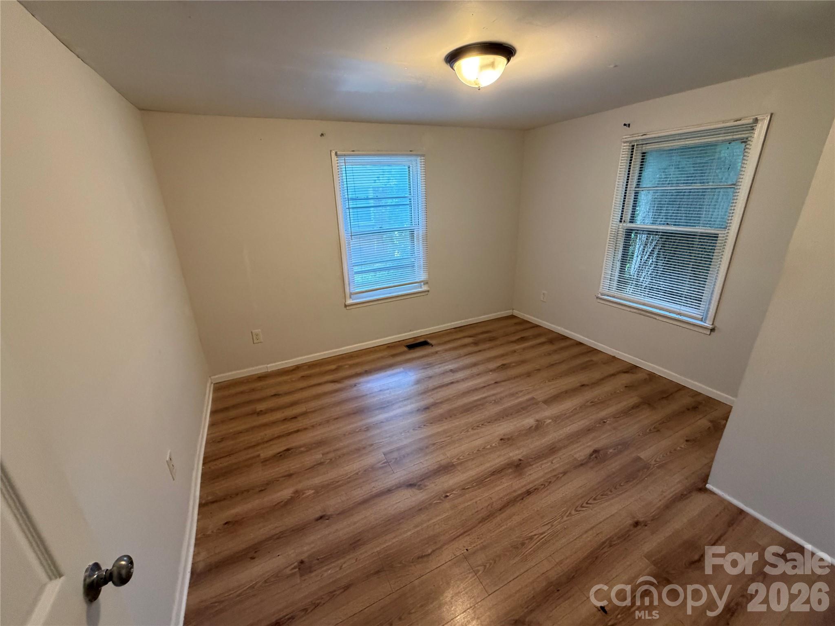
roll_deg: +2.3
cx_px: 418
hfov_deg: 102.1
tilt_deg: -17.7
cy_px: 313
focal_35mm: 14
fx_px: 338
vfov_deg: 85.7
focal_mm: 2.22
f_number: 2.2
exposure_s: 1/60
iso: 320
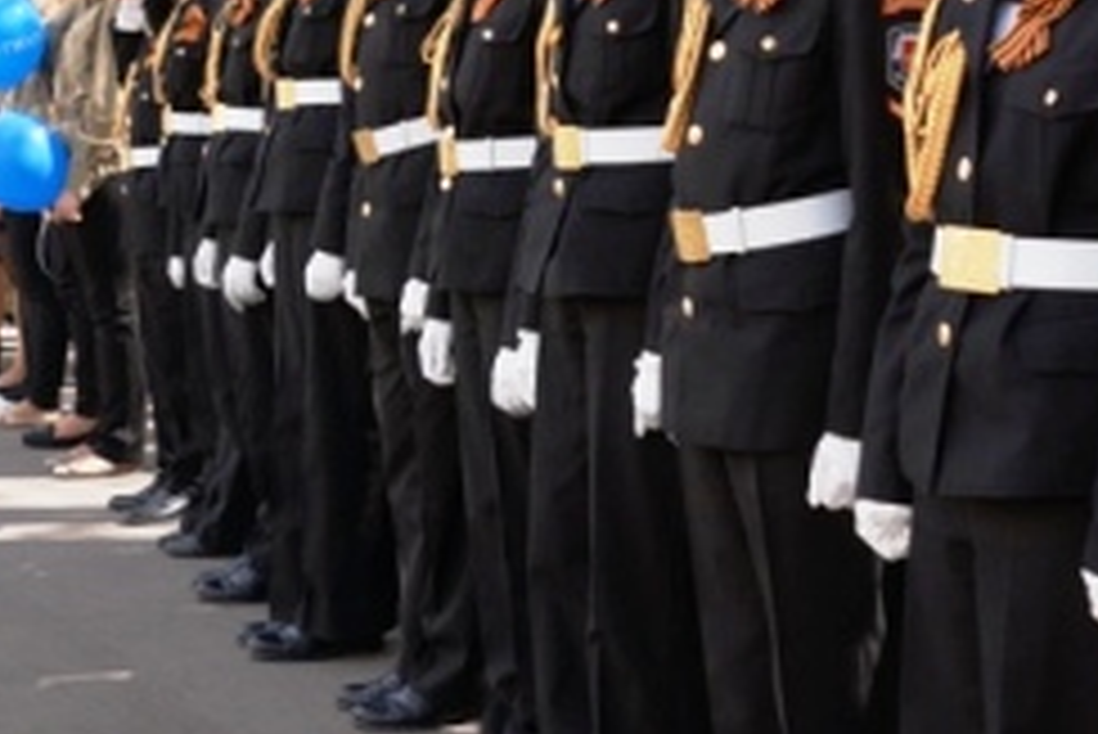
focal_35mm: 66
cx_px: 590
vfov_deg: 20.3
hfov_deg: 30.5
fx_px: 2014
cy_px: 115
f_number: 6.3
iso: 200
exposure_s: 1/320
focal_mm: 24
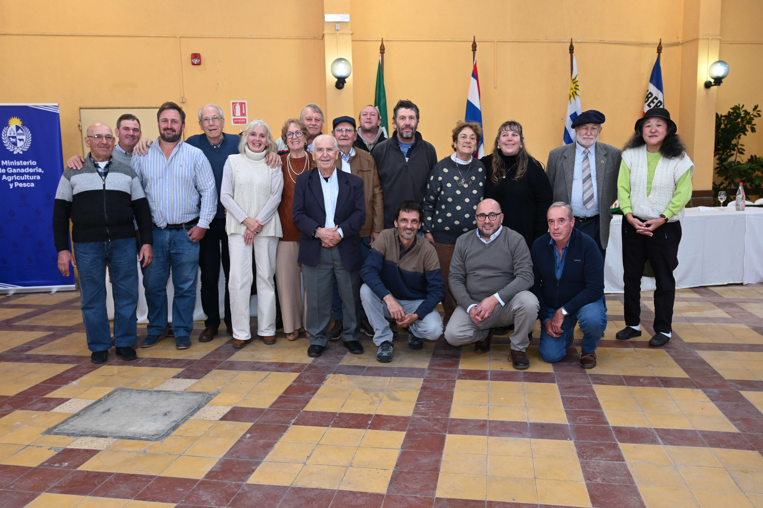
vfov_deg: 44.2
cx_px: 382
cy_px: 254
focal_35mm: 30
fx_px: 625
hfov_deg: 62.8
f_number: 5.6
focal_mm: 29.5
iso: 1000
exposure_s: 1/100
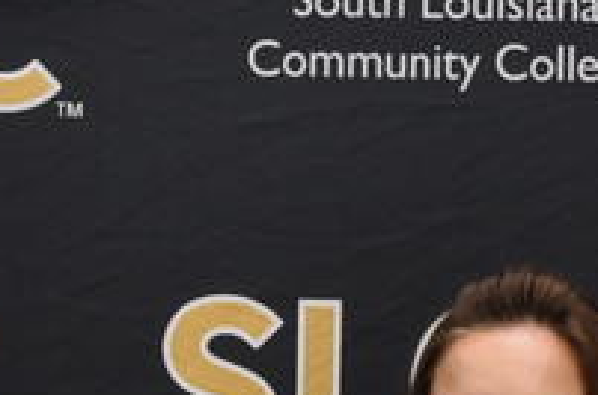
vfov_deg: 5.5
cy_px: 941
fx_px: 3964
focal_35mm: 239
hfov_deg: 8.4
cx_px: -286
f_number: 5.6
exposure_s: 1/30
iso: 220
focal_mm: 25
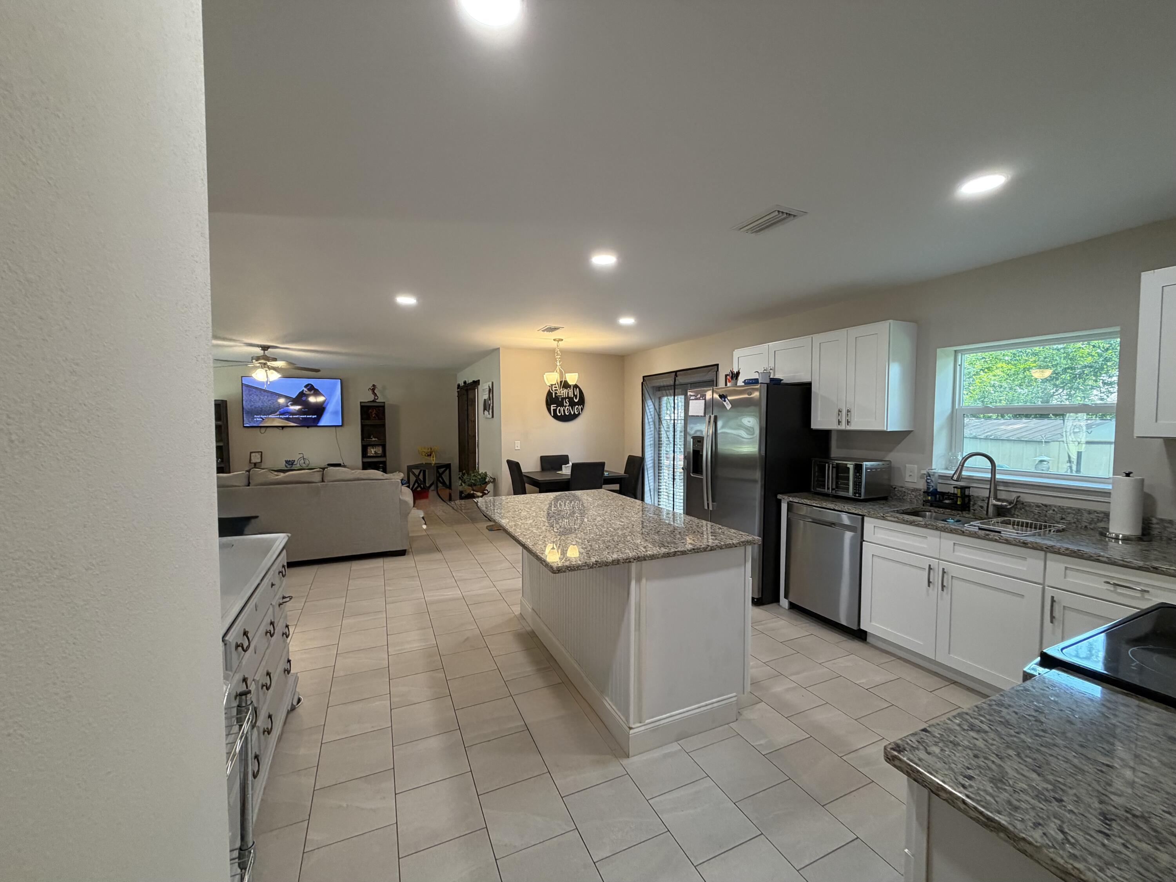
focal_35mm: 14
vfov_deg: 85.7
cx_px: 588
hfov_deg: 102.1
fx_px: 476
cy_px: 441
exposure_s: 1/60
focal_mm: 2.22
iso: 160
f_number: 2.2
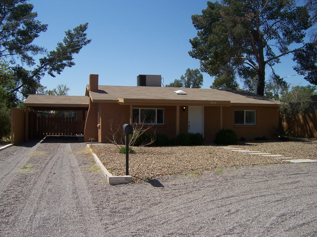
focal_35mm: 33
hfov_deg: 55.4
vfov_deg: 42.9
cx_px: 158
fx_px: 302
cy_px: 118
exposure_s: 1/750
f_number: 4
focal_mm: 5.5
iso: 80
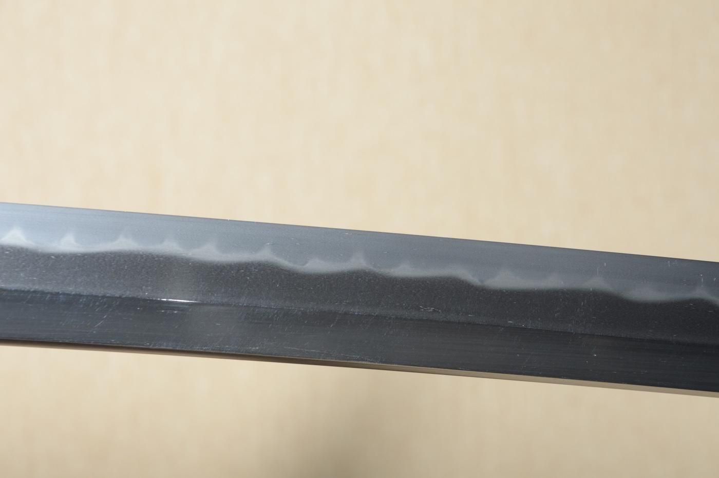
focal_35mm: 142
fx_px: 2844
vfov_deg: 9.6
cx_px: 360
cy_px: 239
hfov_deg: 14.4
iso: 400
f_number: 11
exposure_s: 1/1.6
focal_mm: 95
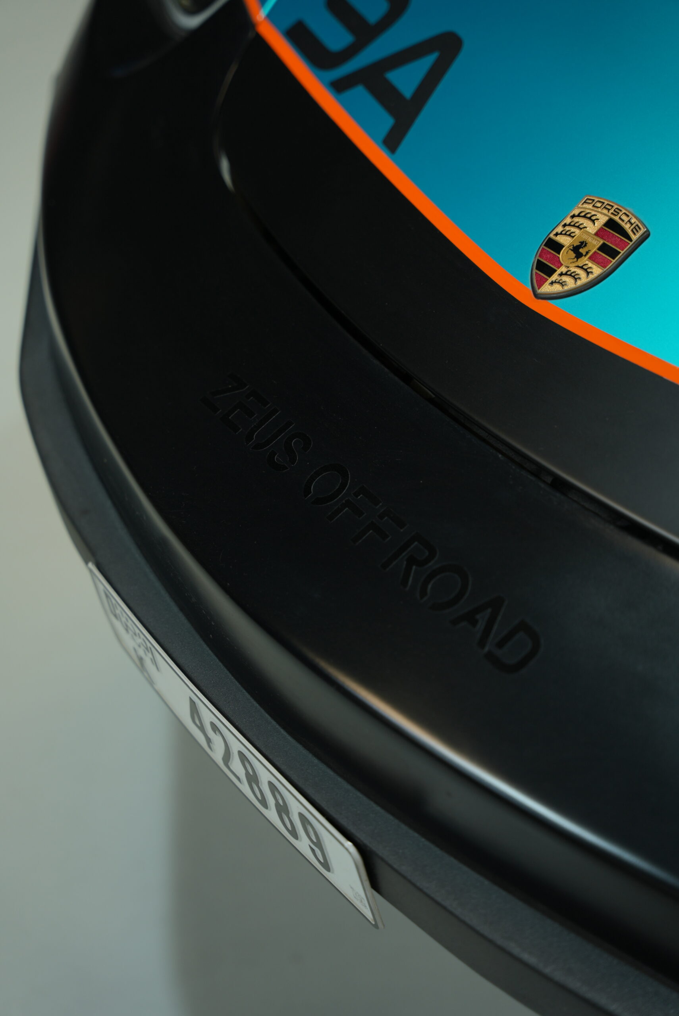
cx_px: 340
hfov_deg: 19.5
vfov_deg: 28.8
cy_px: 508
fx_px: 1978
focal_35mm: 70
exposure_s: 1/100
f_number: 2.8
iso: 250
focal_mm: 70
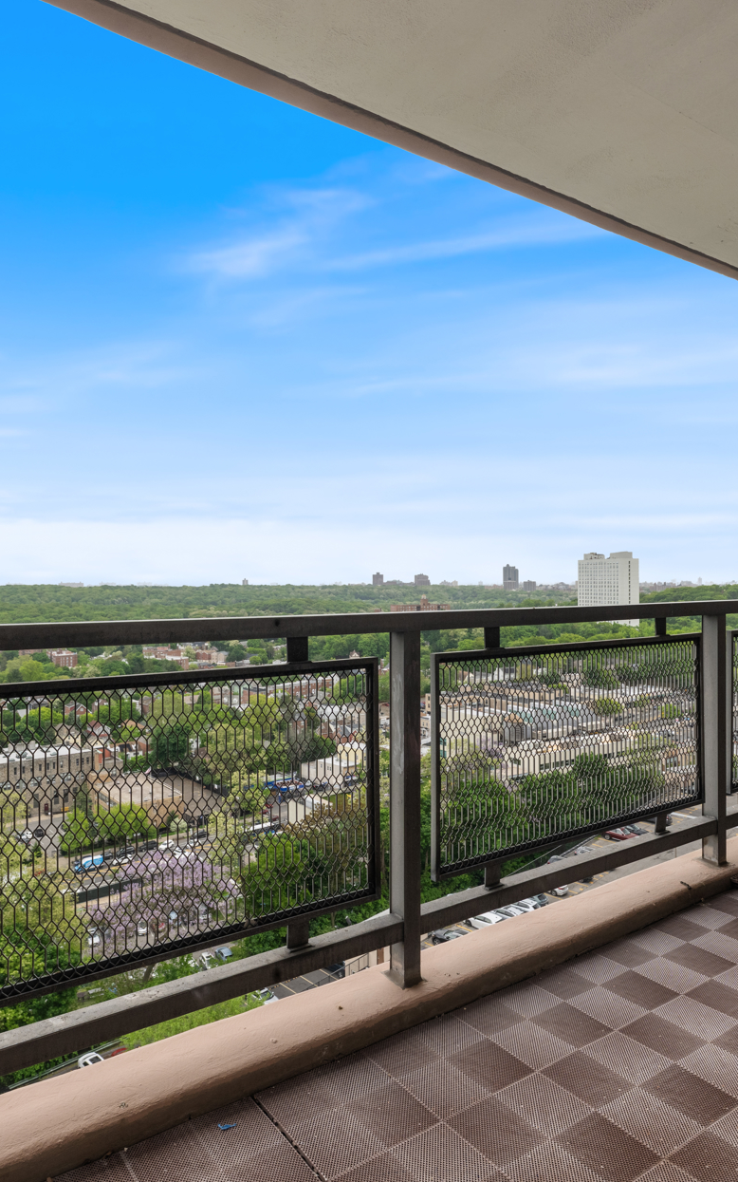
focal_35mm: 23
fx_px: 733
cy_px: 588
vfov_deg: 77.7
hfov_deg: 52.9
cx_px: 278
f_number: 8
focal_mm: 14.5
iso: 320
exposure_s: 1/160
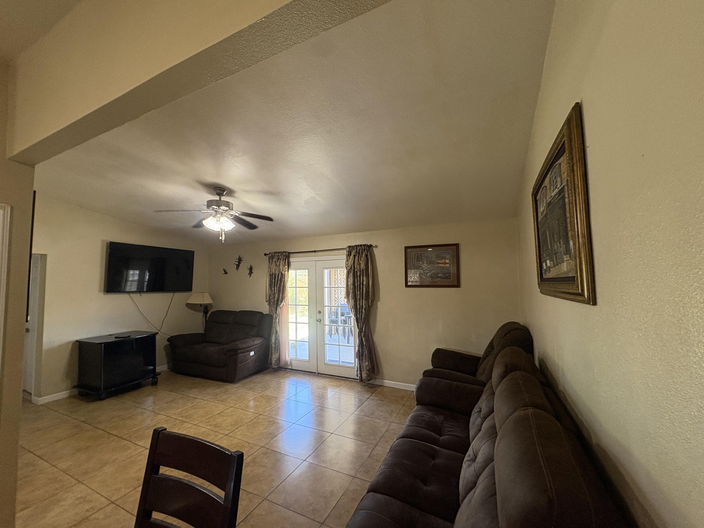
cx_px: 352
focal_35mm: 14
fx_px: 285
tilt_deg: +3.2
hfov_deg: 102.1
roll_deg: +1.2
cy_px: 264
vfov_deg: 85.7
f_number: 2.2
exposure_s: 1/60
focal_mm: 2.22
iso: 250
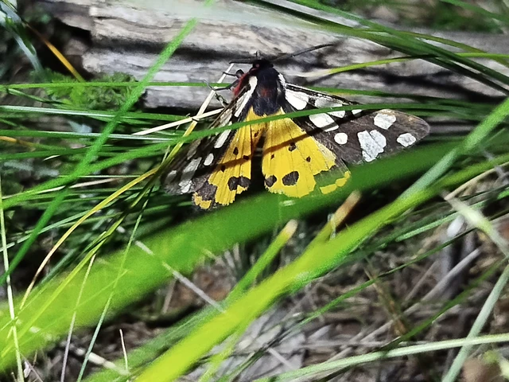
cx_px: 254
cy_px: 191
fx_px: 1015
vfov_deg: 21.3
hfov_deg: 28.2
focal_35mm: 69
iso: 500
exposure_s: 1/33
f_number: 1.7
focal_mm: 5.31
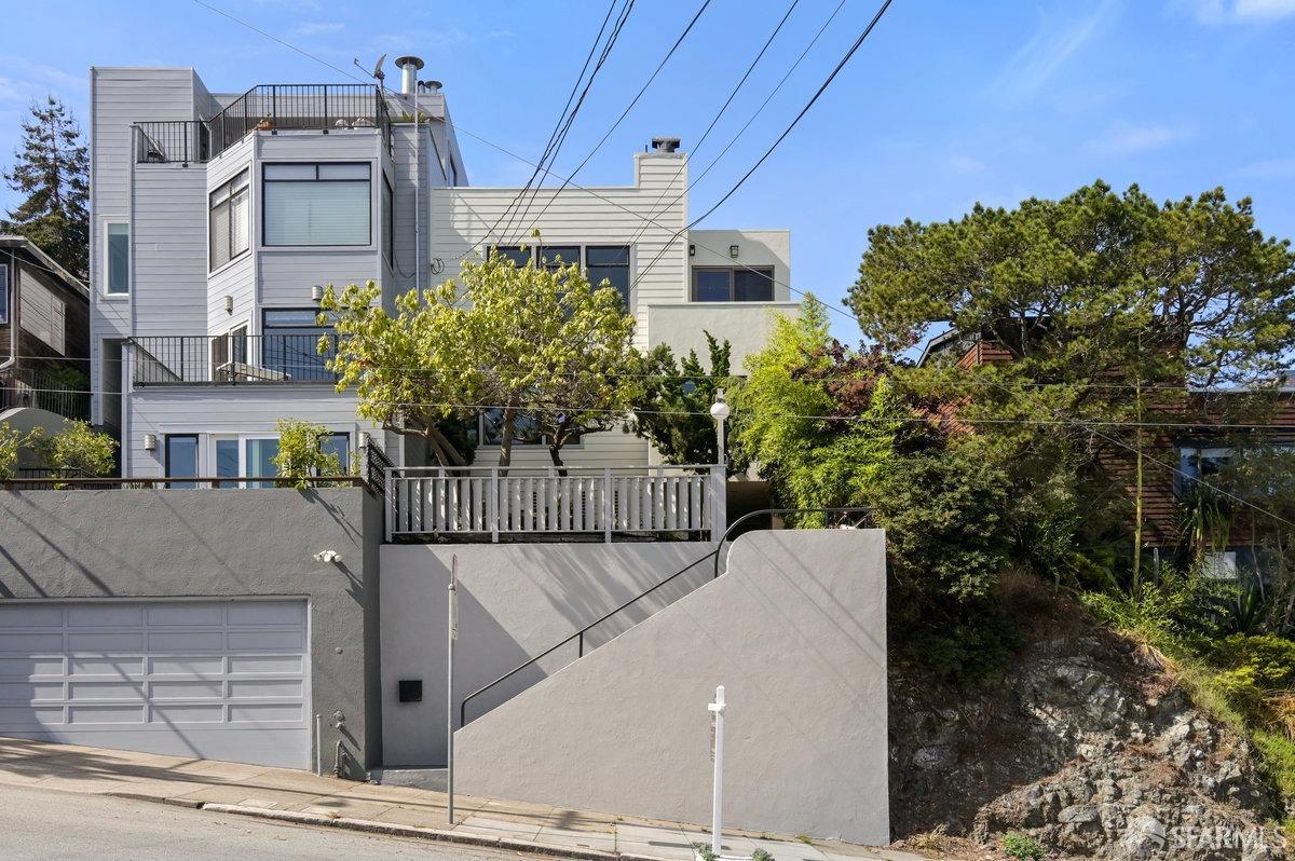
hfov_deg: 54.5
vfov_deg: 37.8
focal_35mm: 35
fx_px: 1258
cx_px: 648
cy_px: 430
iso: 400
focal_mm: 35
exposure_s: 1/800
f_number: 11
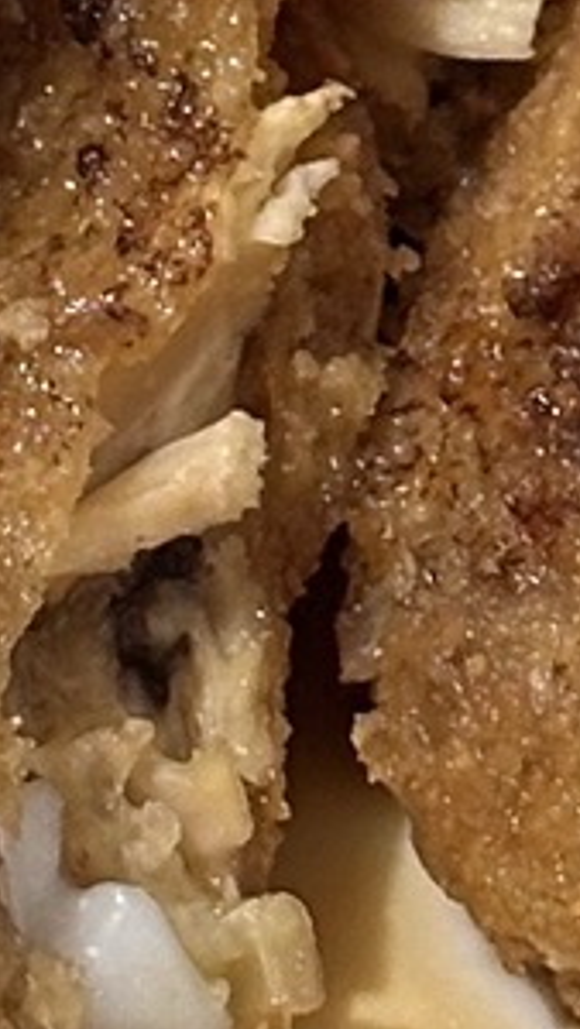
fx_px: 9531
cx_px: -837
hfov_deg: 3.4
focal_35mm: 349
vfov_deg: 6.1
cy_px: -696
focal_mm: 6.86
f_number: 1.78
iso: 200
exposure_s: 1/33
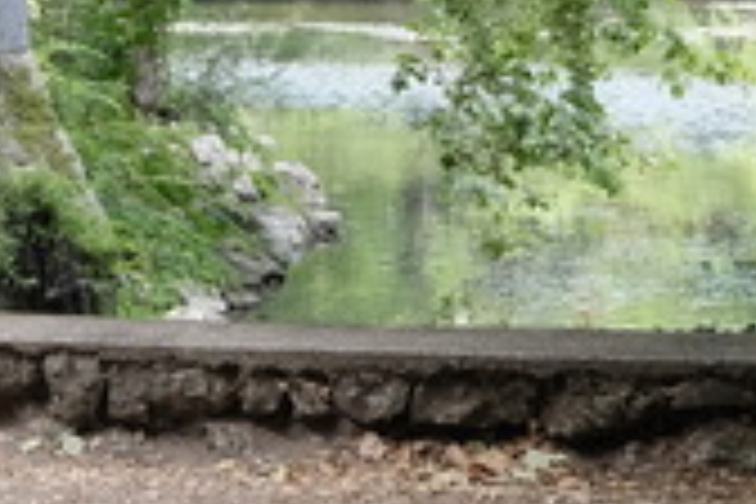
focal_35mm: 167
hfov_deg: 11.7
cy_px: -614
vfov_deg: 7.8
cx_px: -396
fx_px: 3507
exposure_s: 1/40
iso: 640
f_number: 8
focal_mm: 23
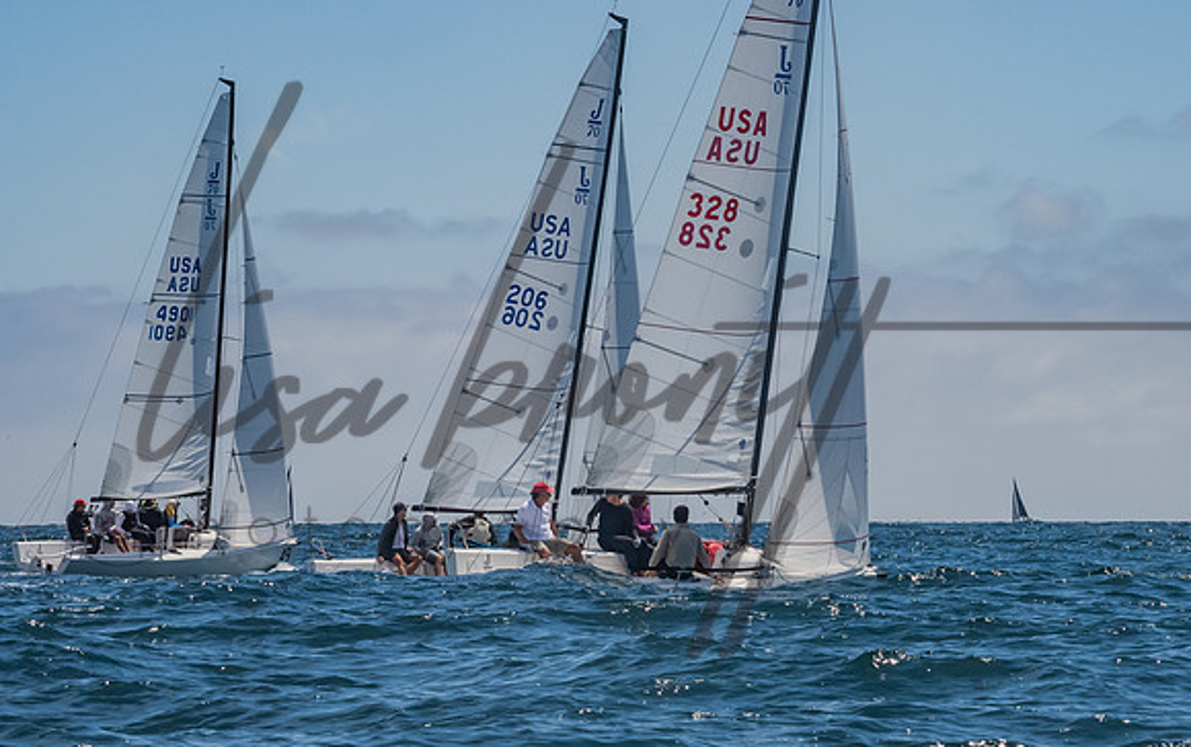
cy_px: 442
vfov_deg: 6.8
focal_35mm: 195
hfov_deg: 10.7
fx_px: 6335
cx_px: 680
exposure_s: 1/1600
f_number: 14
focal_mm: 110
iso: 640
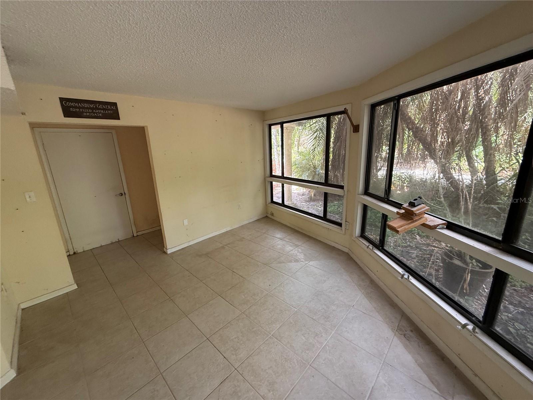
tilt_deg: -11.3
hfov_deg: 102.1
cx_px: 266
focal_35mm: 14
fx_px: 216
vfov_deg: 85.7
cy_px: 200
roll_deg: +3.2
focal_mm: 2.22
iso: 160
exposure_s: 1/99
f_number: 2.2
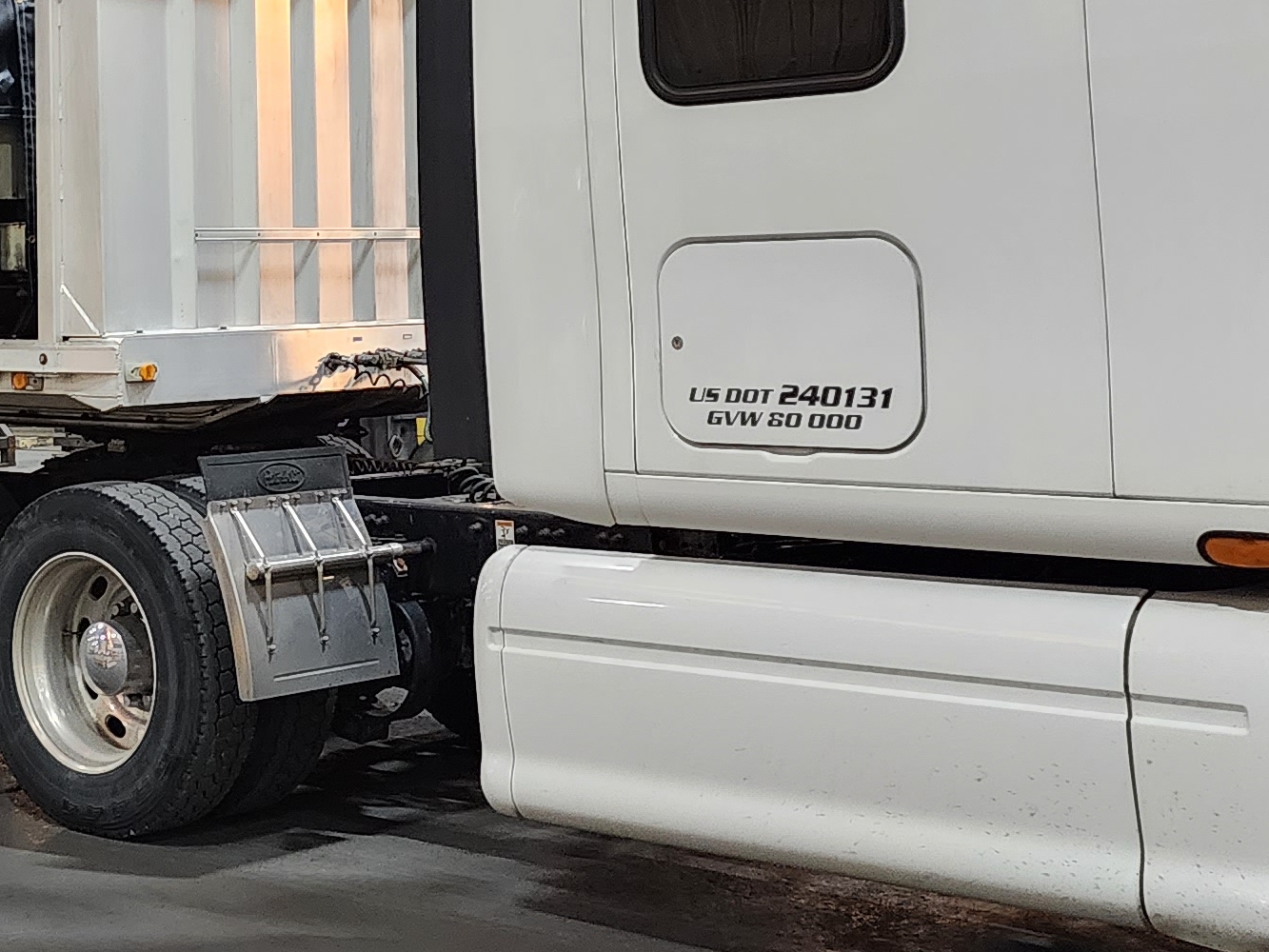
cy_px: 115
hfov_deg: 27.2
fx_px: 2530
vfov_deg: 20.9
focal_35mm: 69
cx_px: 134
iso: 800
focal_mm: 6.4
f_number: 1.8
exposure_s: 1/120
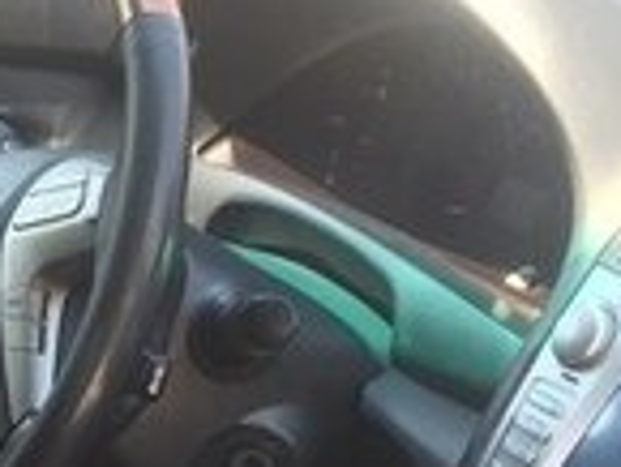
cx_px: -188
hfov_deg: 14.3
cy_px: 765
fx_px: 2370
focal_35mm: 132
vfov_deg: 10.7
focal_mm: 4.15
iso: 40
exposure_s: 1/100
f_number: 2.2
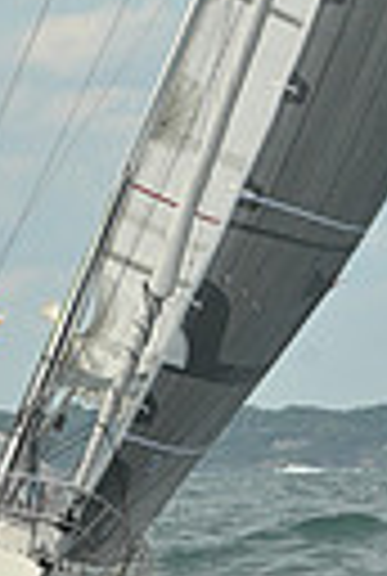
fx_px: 9799
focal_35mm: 611
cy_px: -243
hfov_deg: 2.3
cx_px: 164
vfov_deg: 3.4
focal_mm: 135
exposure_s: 1/1250
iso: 320
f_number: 11
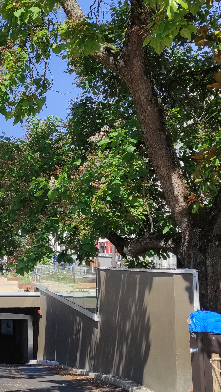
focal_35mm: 53
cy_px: 208
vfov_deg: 39.2
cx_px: 6
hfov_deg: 21.9
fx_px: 552
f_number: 1.89
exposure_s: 1/1318
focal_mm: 5.43
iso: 50
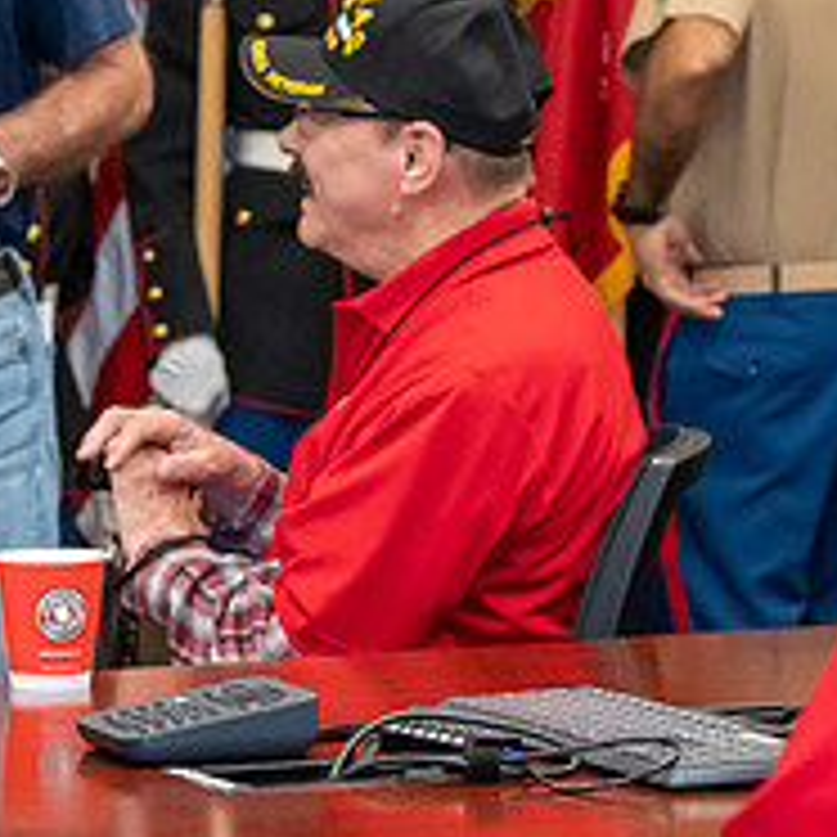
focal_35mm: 172
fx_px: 4705
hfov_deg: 10.1
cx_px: 104
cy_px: 423
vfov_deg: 10.2
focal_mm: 65
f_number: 6
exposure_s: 1/160
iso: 12800
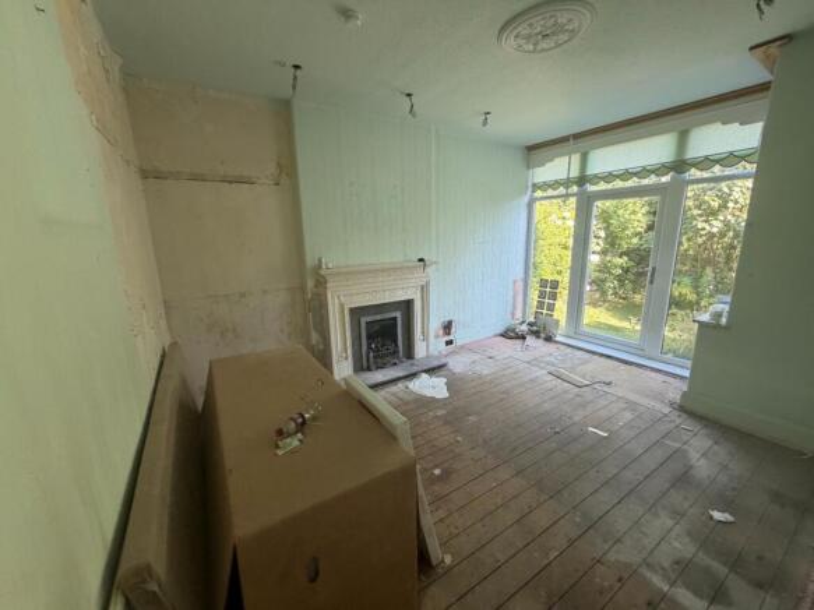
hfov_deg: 102.1
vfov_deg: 85.7
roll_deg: +3.1
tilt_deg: -12.4
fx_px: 329
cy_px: 305
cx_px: 407
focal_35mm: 14
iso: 320
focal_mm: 2.22
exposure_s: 1/121
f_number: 2.2
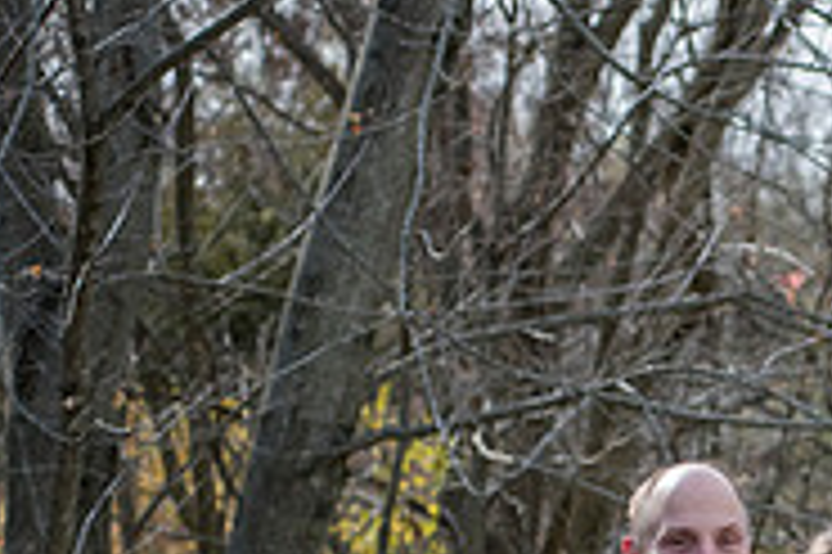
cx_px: 1201
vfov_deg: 5.4
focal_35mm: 251
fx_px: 5796
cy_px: 826
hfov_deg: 8.1
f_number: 5
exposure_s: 1/800
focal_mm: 80
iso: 400
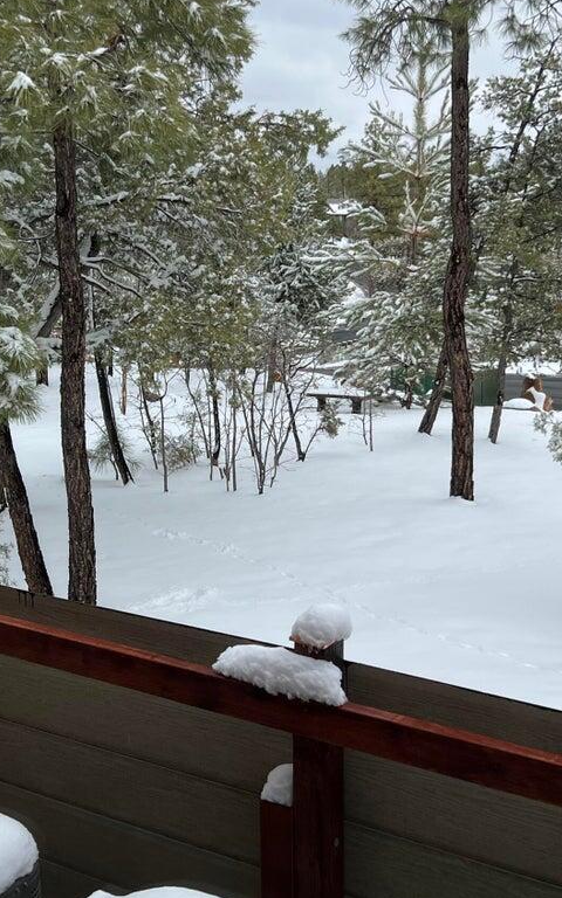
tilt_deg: -10.5
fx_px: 1201
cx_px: 312
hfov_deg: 26.3
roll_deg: -0.2
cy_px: 406
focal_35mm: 49
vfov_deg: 41.0
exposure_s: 1/3968
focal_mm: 5.7
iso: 50
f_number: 1.5
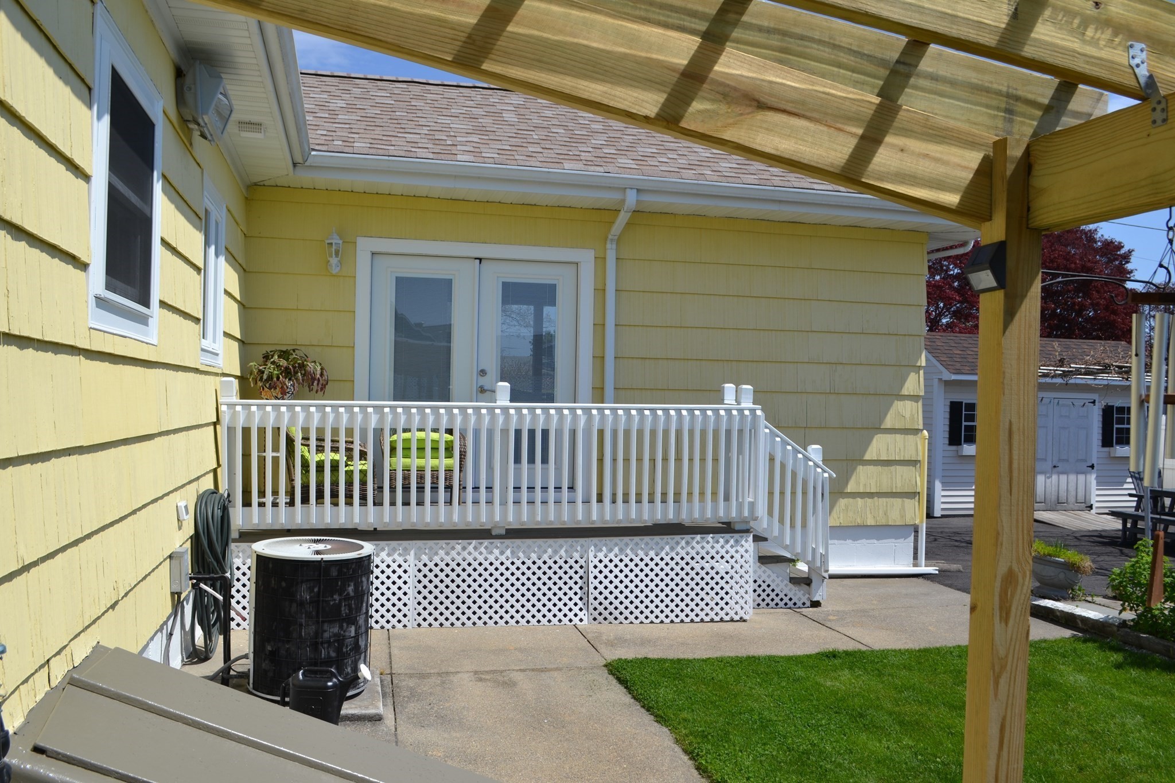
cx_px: 588
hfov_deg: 61.9
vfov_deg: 43.6
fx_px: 979
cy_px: 392
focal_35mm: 30
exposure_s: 1/320
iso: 100
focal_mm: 20
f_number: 9
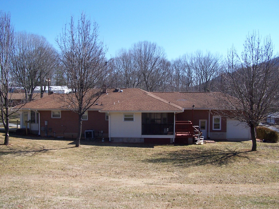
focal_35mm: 38
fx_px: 306
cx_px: 140
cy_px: 104
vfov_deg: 37.7
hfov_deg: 49.0
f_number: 4
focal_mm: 6.3
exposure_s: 1/500
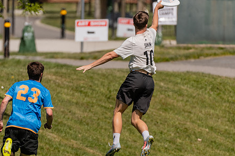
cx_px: 130
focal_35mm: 1047
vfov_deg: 1.3
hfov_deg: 2.0
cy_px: 100
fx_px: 6834
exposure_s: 1/2500
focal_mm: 400
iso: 220
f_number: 4
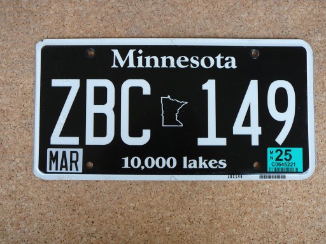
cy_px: 122
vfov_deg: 36.8
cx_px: 163
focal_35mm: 39
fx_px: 367
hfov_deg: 47.9
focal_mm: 5.8
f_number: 3
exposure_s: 1/30
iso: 100
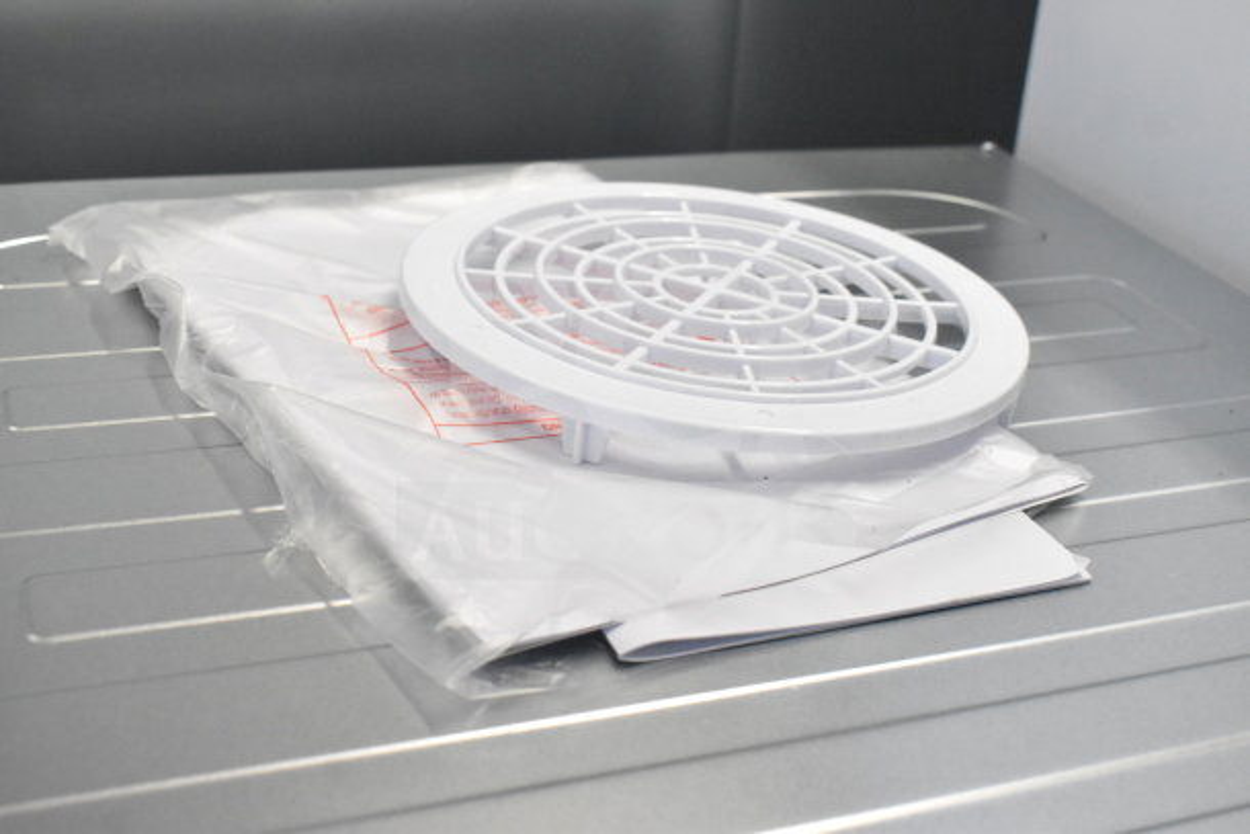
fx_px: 1615
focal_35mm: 46
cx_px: 625
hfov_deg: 42.3
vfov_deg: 29.0
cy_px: 417
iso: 6400
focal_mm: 31
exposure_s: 1/200
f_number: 7.1
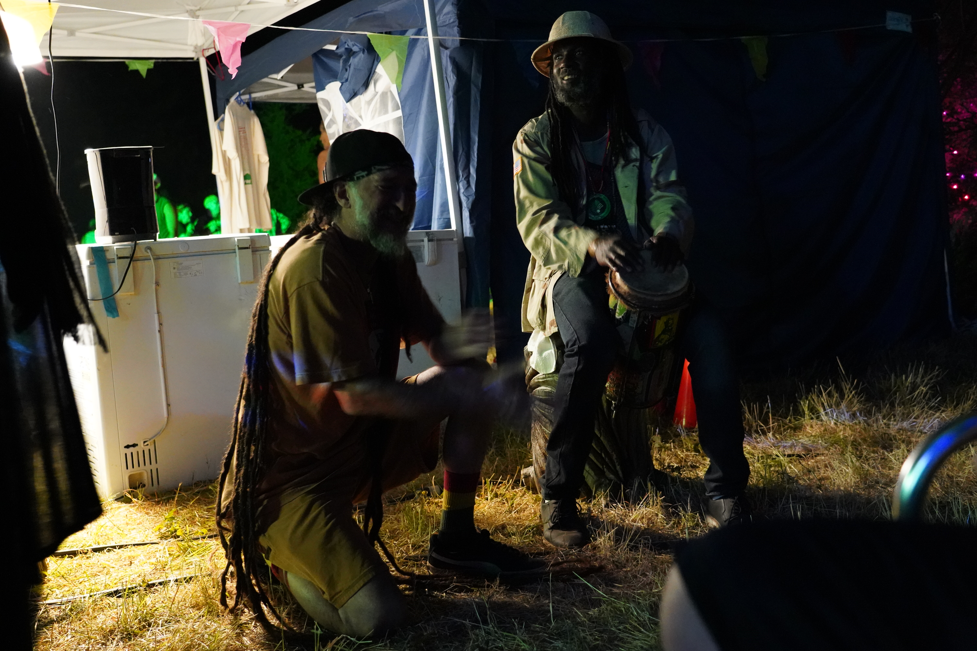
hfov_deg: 50.7
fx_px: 1031
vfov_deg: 35.1
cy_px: 326
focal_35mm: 38
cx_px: 488
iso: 12800
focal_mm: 38
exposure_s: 1/15
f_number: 4
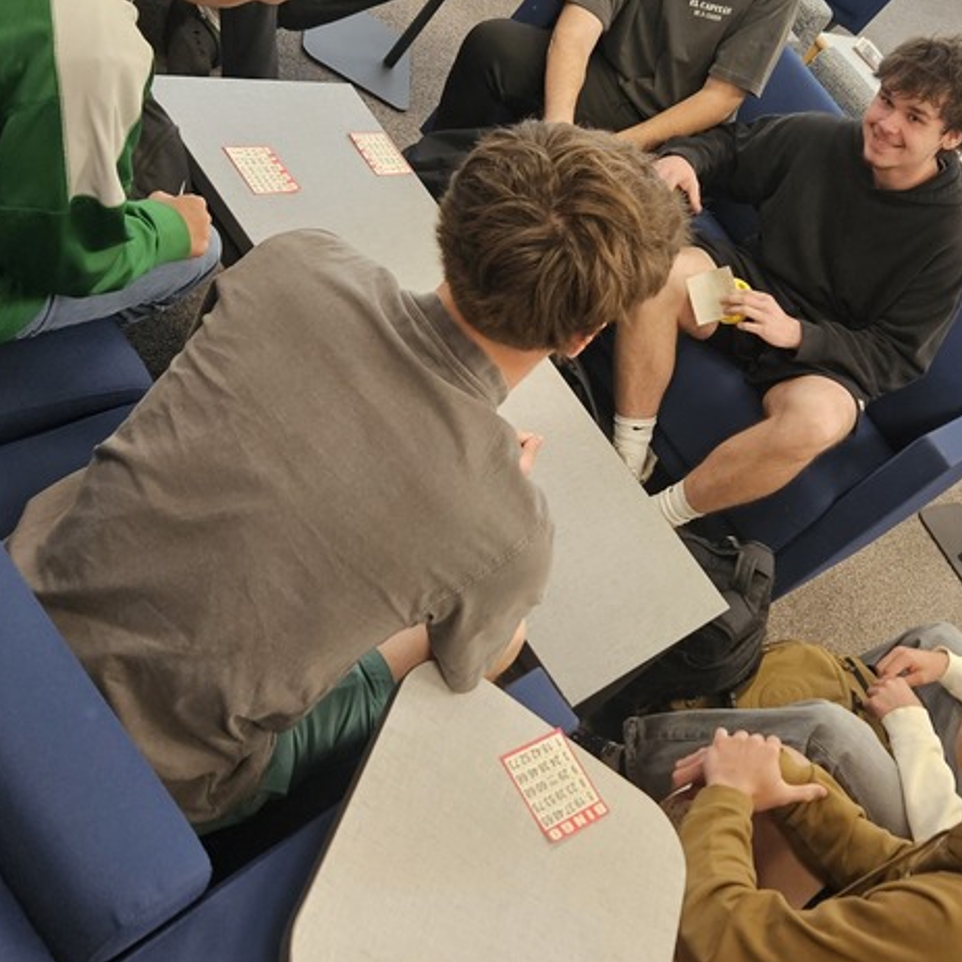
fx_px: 1415
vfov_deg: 37.5
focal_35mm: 45
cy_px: 422
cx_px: 603
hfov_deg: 37.3
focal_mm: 5.4
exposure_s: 1/120
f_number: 1.8
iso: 400
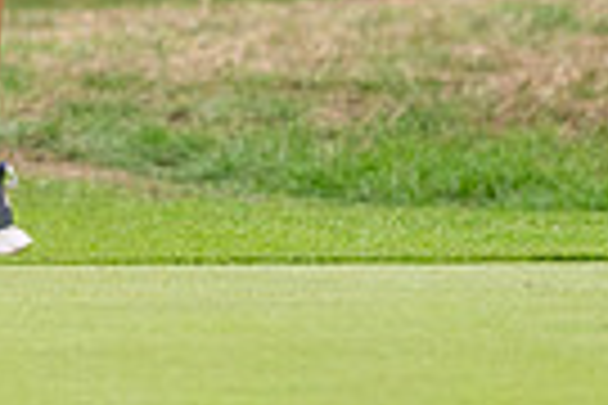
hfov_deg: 1.1
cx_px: -333
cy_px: -418
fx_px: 32610
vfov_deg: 0.7
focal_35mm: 1931
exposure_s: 1/2000
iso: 500
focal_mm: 300
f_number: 4
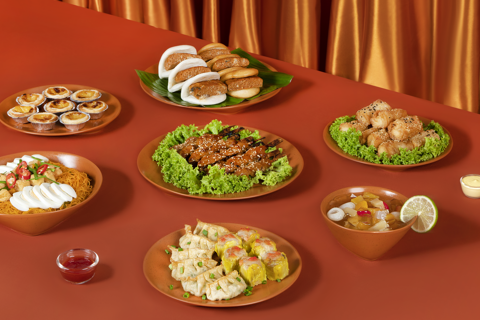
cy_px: 138
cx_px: 238
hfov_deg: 32.4
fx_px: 827
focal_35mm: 62
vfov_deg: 21.9
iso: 200
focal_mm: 51
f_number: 7.1
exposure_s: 1/250
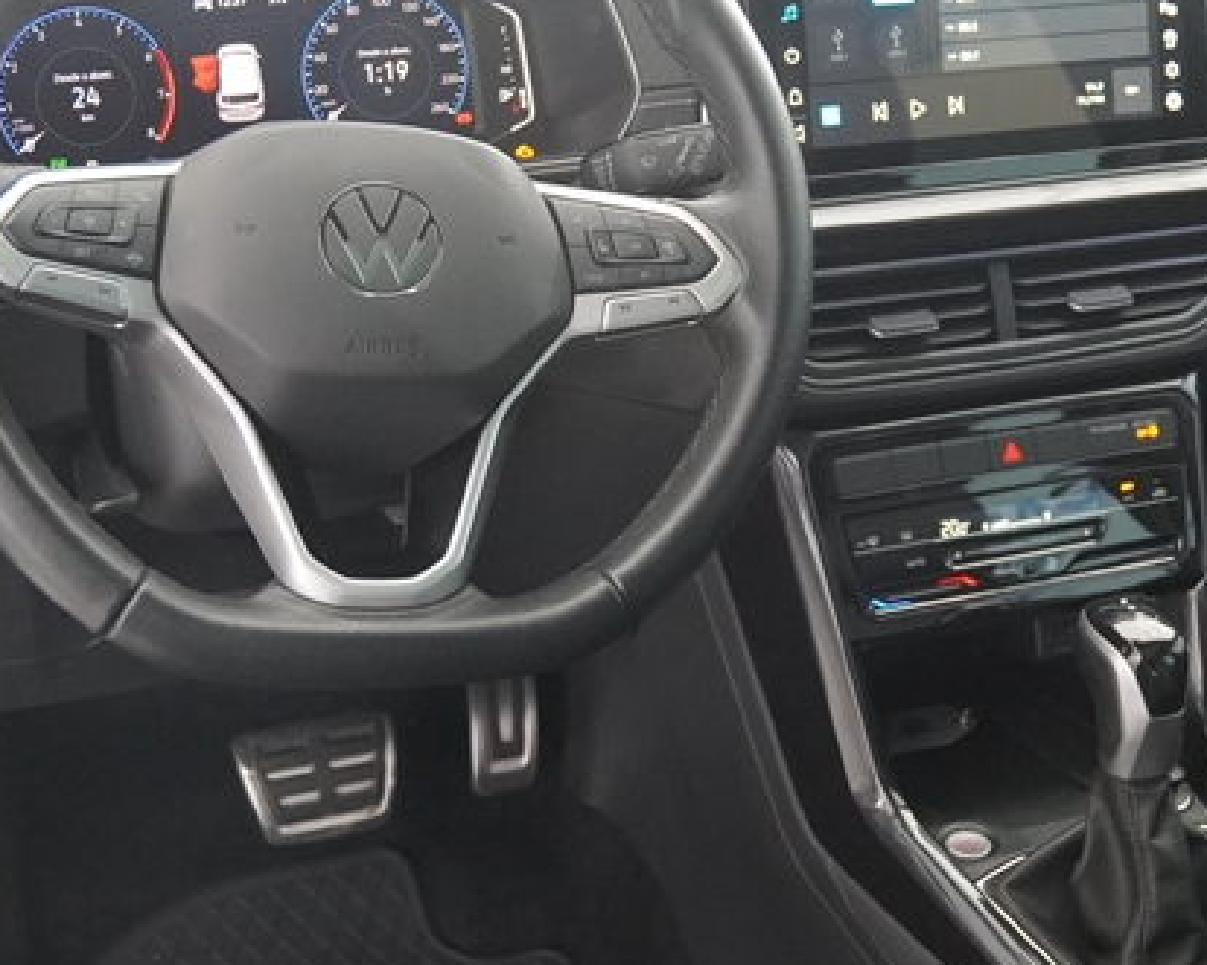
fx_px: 2113
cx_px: 758
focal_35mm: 59
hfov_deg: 31.7
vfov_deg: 25.7
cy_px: 462
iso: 2500
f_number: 2.8
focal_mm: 17
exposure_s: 1/160
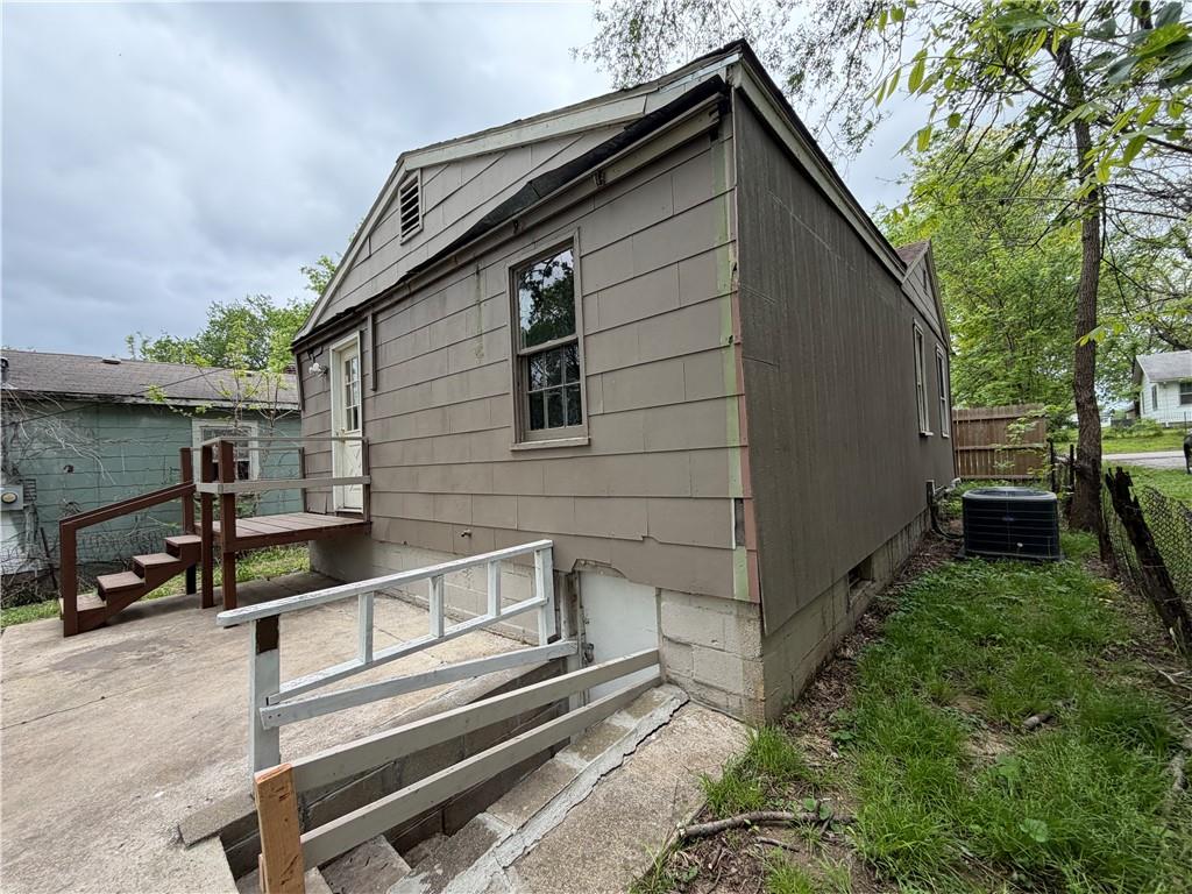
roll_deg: +4.2
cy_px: 447
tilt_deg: +3.9
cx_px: 596
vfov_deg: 85.7
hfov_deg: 102.1
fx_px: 482
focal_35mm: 14
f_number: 2.2
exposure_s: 1/502
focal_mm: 2.22
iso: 40
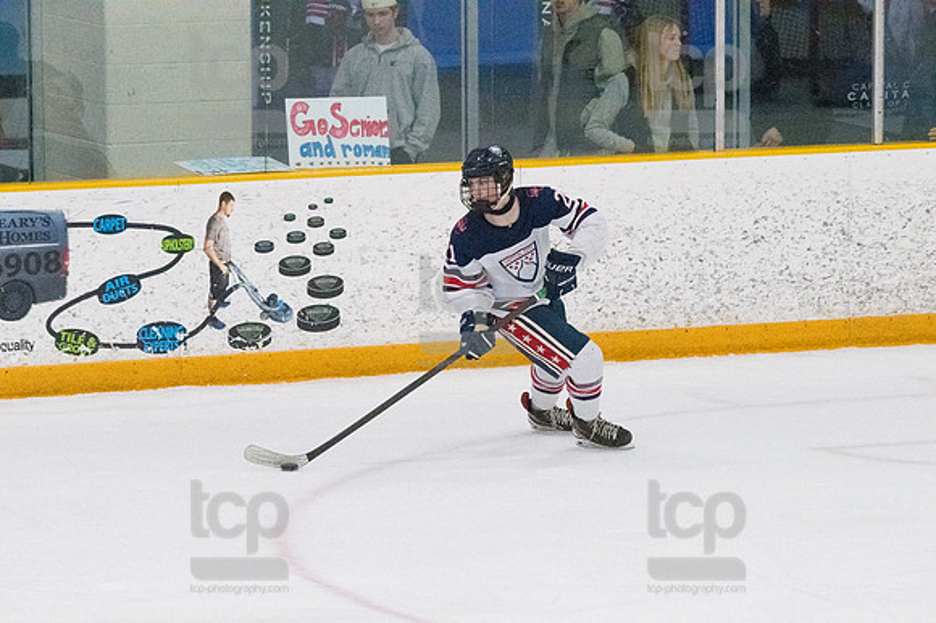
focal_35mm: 300
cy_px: 312
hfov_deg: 6.9
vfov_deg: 4.6
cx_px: 468
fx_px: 7795
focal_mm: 200
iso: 8000
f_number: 5
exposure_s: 1/1600
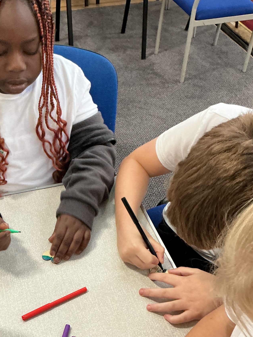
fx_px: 429
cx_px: 82
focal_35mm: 44
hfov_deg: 32.6
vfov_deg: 42.4
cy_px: 224
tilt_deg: -48.4
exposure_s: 1/40
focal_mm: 3
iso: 250
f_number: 1.8
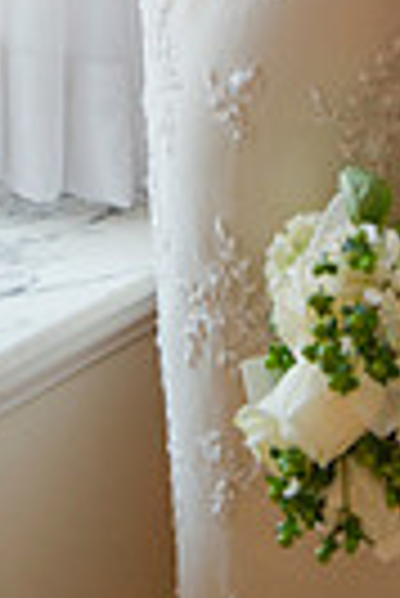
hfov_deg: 9.1
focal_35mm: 152
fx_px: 2527
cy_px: -346
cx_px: 173
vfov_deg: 12.7
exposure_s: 1/100
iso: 1600
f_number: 3.5
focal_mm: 45
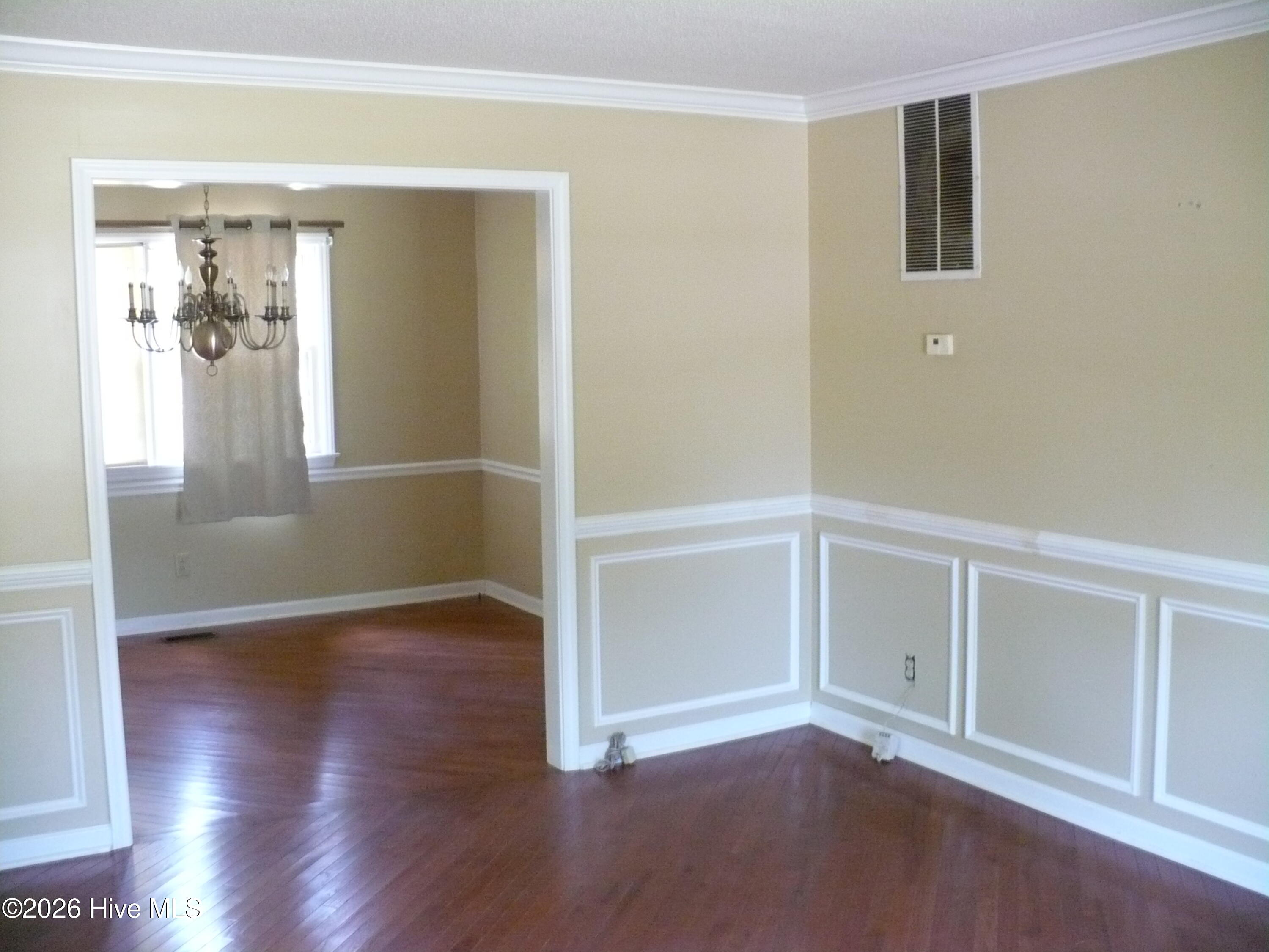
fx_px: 1356
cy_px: 476
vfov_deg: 38.7
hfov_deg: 50.1
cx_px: 634
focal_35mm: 37
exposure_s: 1/15
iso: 400
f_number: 2.8
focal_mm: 6.1
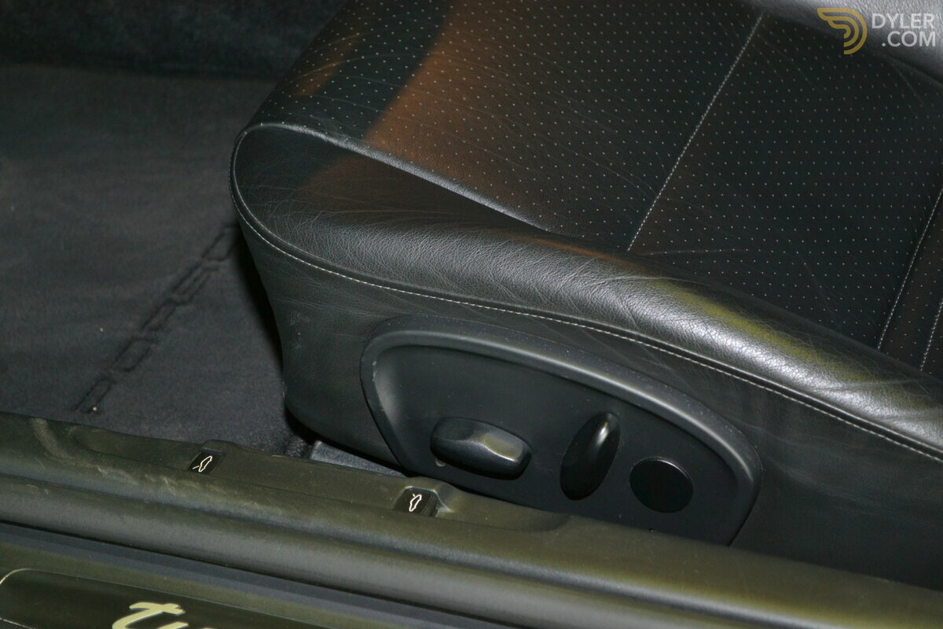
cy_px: 314
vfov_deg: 16.6
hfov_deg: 24.6
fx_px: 2161
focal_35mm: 82
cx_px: 472
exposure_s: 1/30
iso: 800
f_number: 5.6
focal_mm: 55
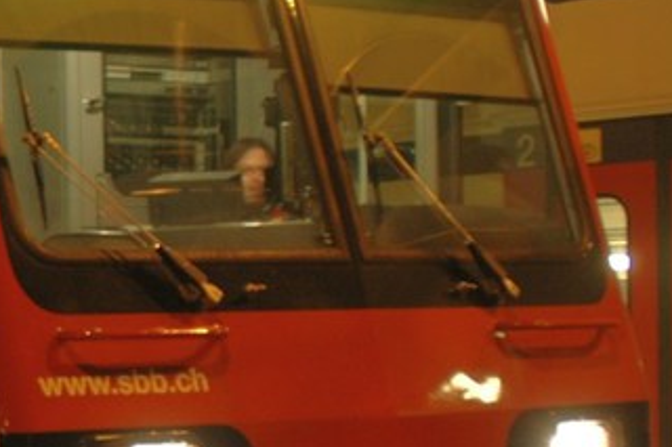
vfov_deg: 10.3
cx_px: -359
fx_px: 2463
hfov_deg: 14.4
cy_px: 379
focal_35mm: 132
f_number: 3.8
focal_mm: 22
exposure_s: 1/2.5
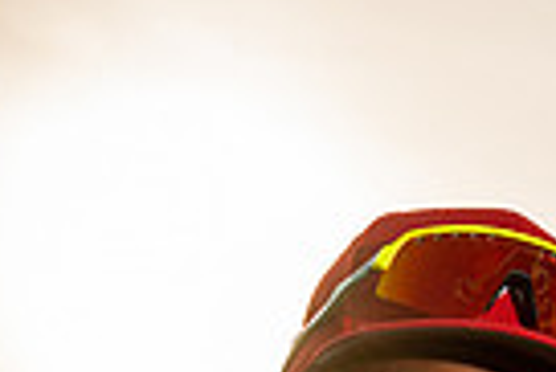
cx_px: 421
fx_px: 2767
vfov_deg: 7.2
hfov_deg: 11.4
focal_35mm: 179
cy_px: 899
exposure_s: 1/250
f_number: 11
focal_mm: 54
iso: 250
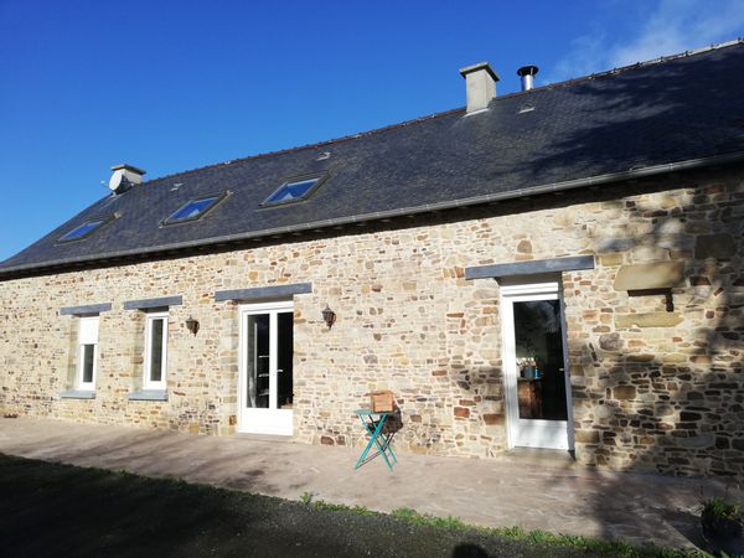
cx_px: 372
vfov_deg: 53.1
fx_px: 559
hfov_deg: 67.3
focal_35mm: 26
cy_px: 279
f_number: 2.2
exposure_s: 1/1245
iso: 50
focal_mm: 3.81
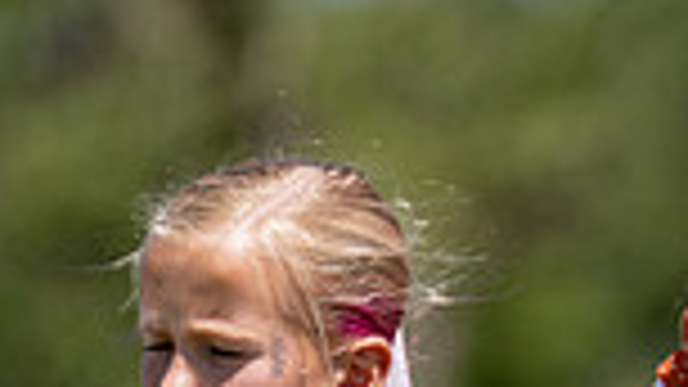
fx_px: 15704
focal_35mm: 861
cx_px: 823
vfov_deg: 1.4
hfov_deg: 2.5
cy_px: 698
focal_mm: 200
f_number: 2.8
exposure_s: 1/2500
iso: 100
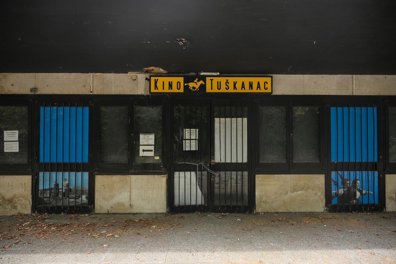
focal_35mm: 24
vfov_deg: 53.1
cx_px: 198
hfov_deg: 73.7
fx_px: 264
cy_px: 132
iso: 400
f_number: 4
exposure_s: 1/250
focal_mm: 24
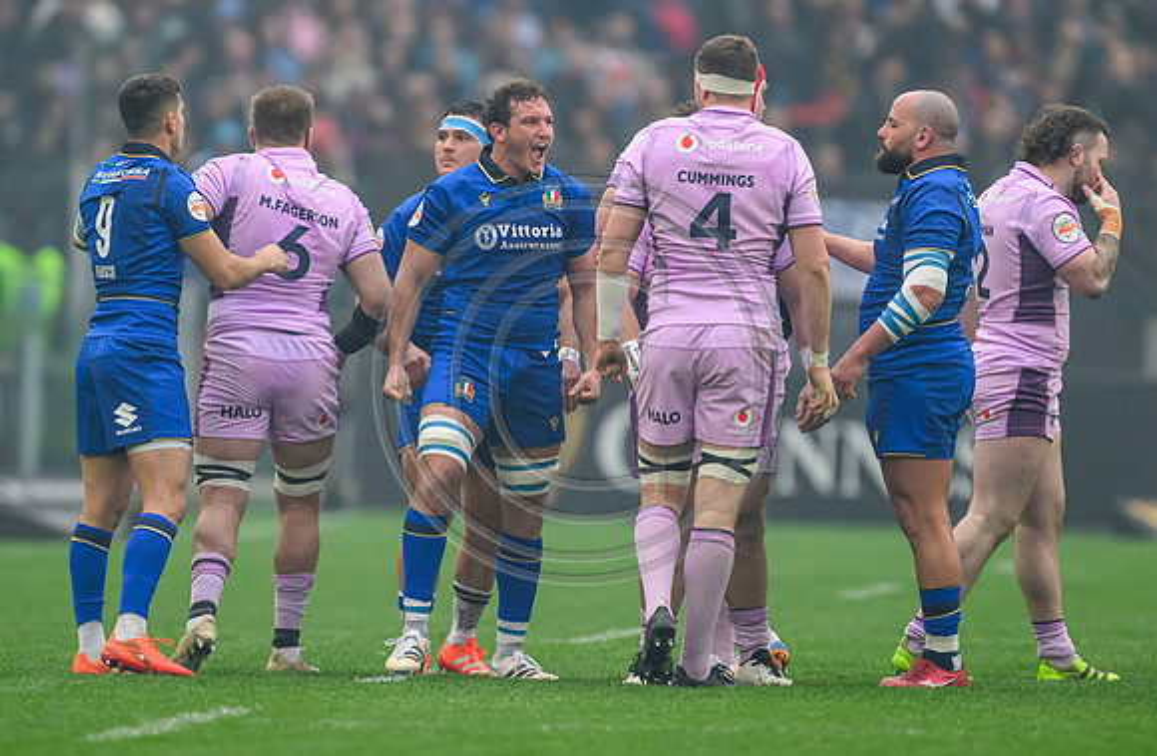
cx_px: 497
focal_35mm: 715
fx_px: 22825
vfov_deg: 1.9
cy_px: 361
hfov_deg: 2.9
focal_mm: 560
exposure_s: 1/3200
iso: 2500
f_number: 4
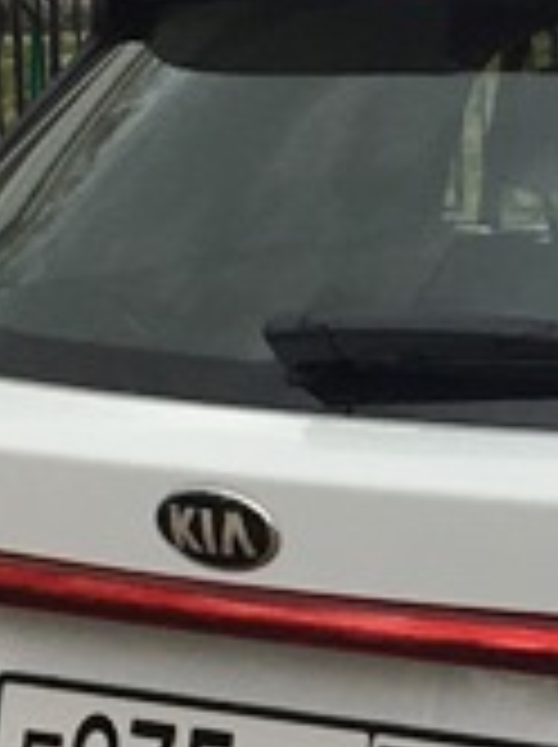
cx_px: 1318
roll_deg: +0.6
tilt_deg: -8.9
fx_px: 3017
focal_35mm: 140
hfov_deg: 9.5
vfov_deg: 13.9
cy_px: 729
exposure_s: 1/420
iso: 25
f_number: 2.2
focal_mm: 4.15
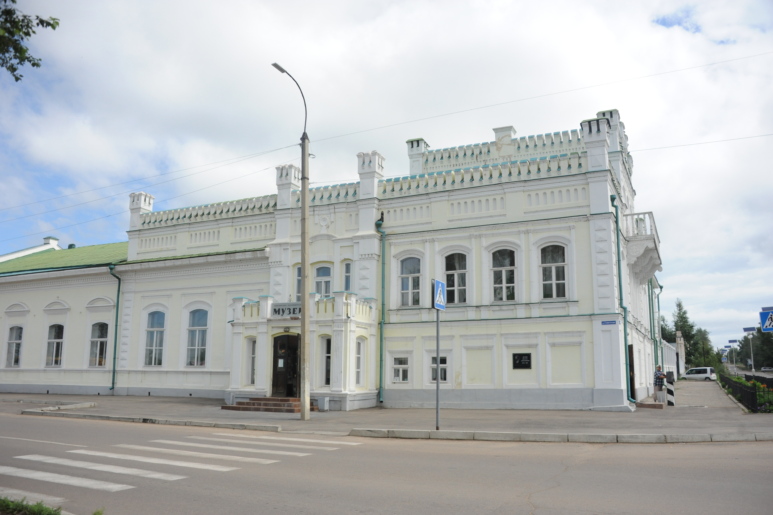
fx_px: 601
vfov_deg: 46.3
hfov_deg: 65.5
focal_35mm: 28
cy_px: 258
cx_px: 386
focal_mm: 28
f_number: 6.3
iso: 2000
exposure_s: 1/8000
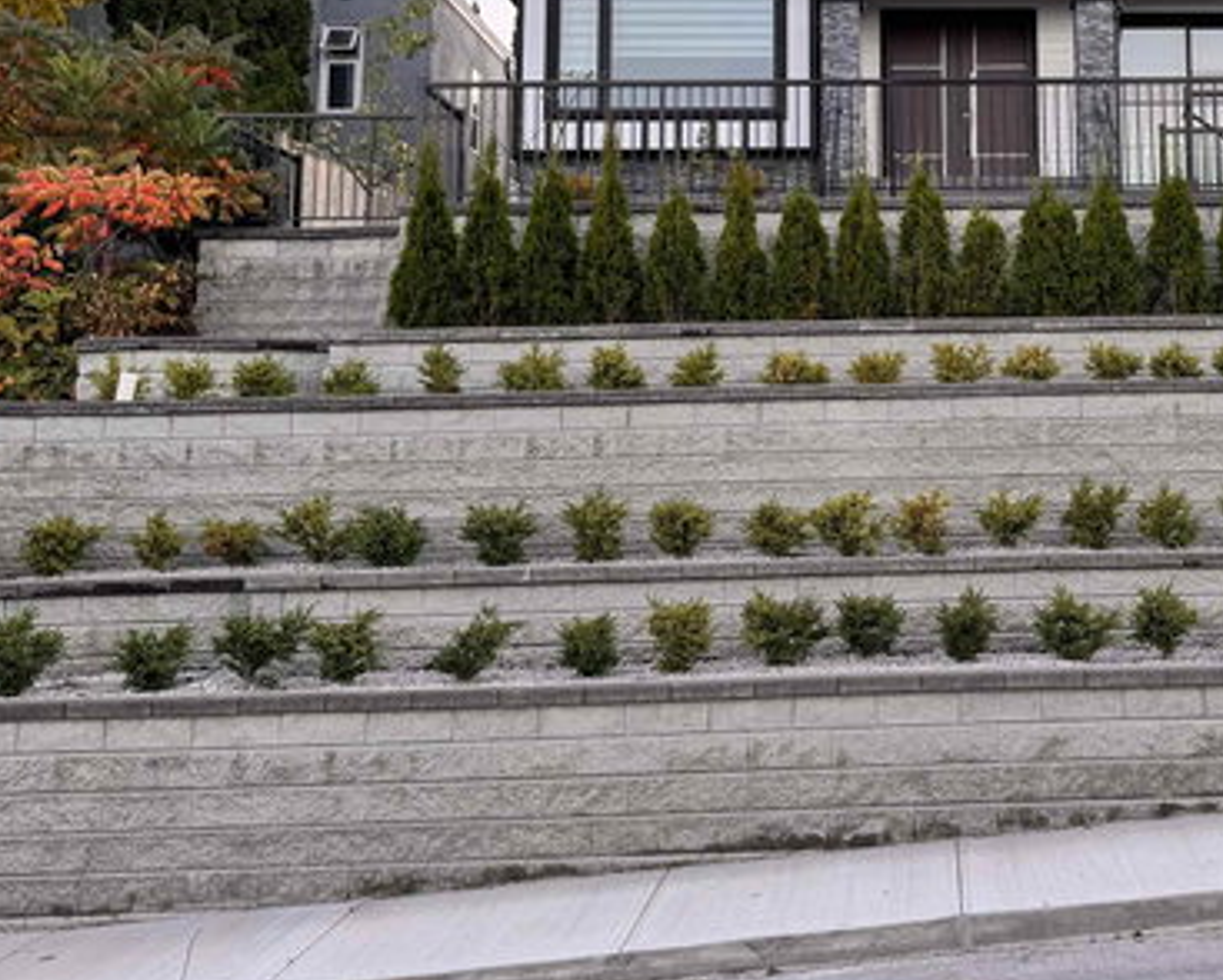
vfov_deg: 29.0
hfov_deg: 35.1
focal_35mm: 51
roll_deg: +1.2
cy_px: 183
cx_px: 1030
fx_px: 1847
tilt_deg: +9.5
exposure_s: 1/159
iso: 64
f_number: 1.78
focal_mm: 6.76
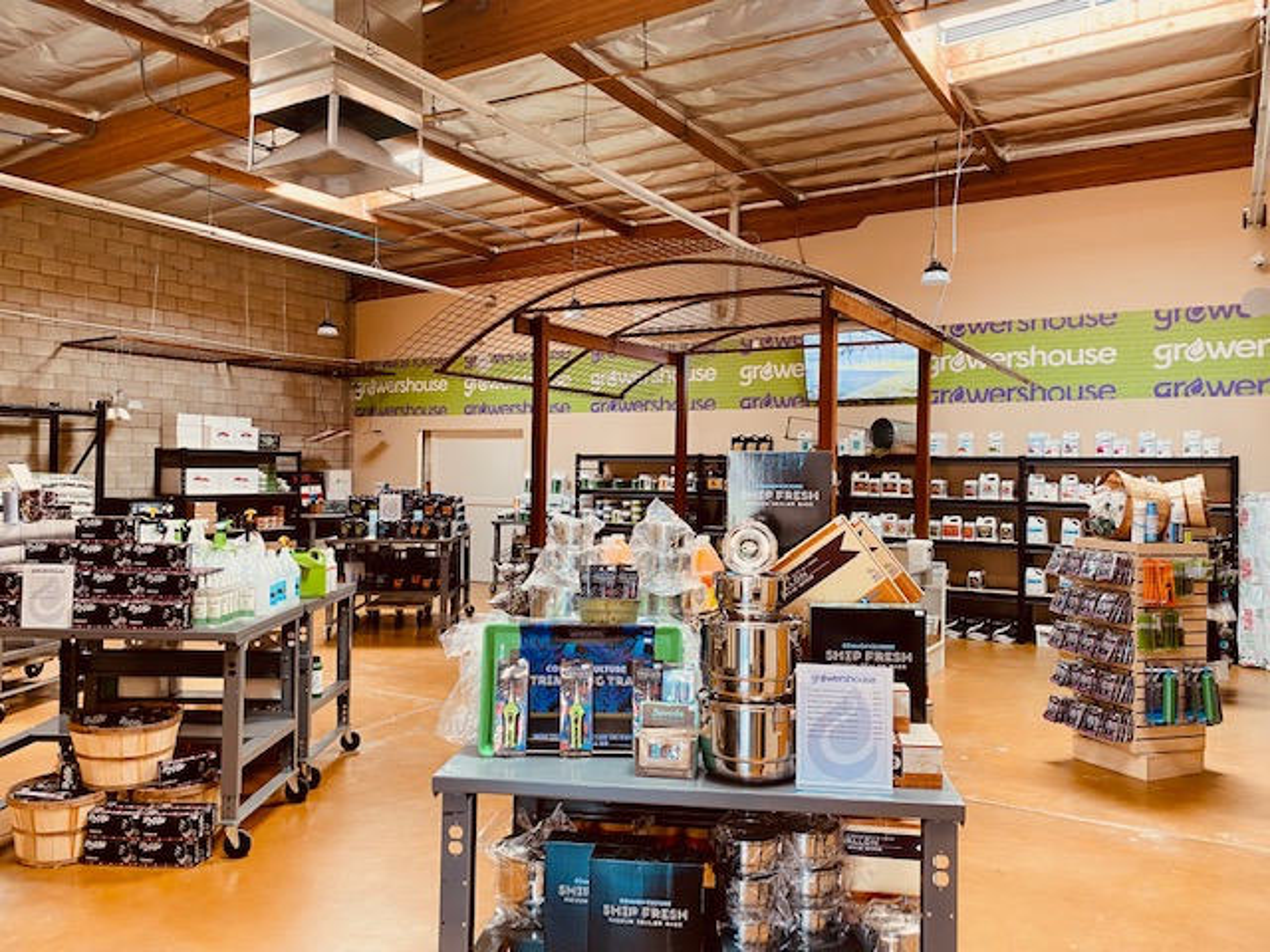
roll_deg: -1.3
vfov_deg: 53.1
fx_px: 954
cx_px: 635
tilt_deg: -0.7
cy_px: 476
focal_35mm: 26
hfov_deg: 67.3
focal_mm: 4.25
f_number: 1.8
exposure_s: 1/68
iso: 125
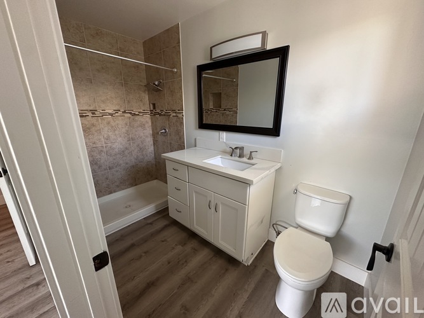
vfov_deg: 85.7
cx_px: 212
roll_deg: +0.1
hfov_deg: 102.1
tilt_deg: -15.8
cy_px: 159
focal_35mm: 14
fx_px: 171
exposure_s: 1/72
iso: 320
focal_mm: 2.22
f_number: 2.2
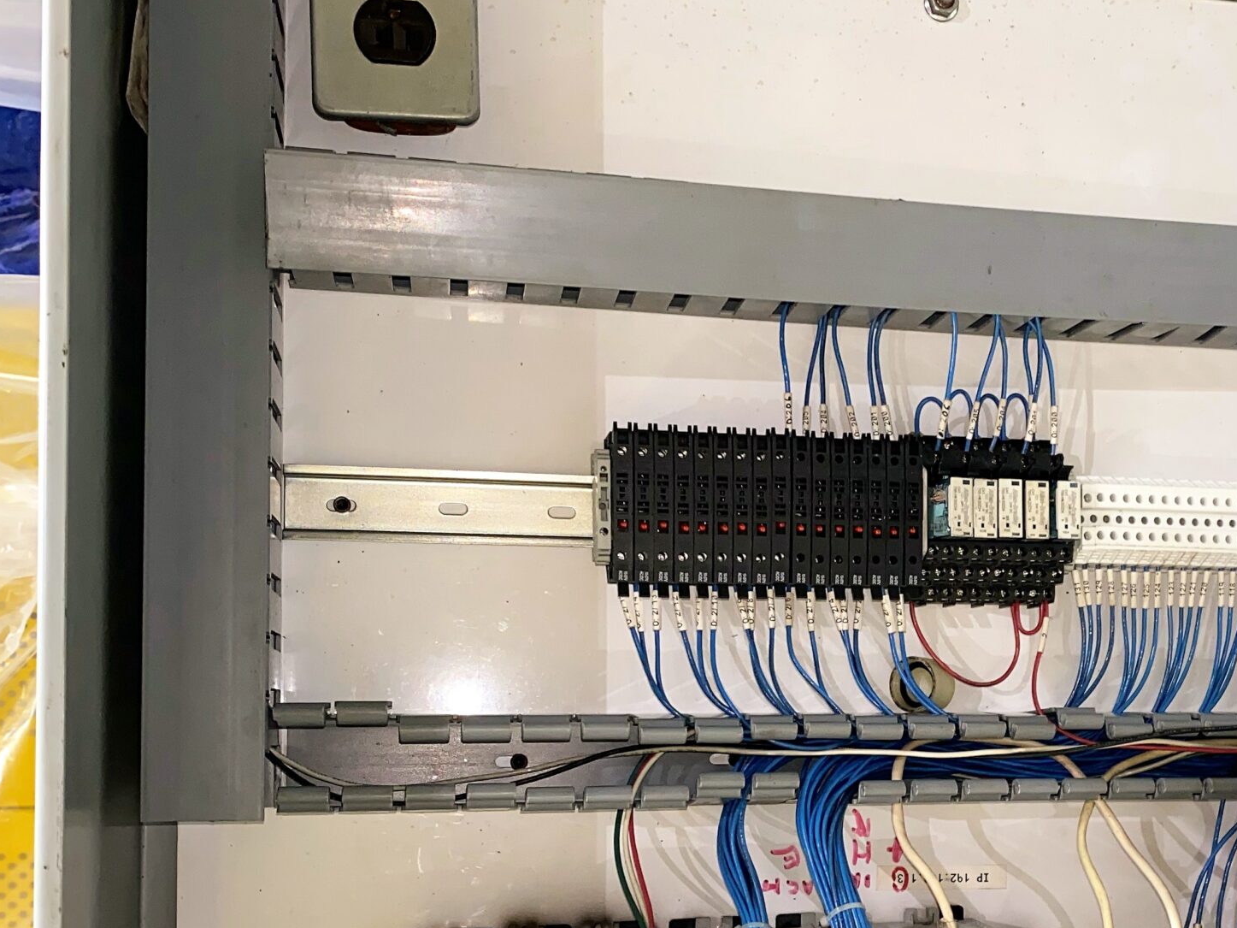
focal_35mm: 46
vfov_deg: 31.1
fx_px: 1644
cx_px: 952
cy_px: 670
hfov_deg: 39.9
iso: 50
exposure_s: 1/17
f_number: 1.8
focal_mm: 4.25
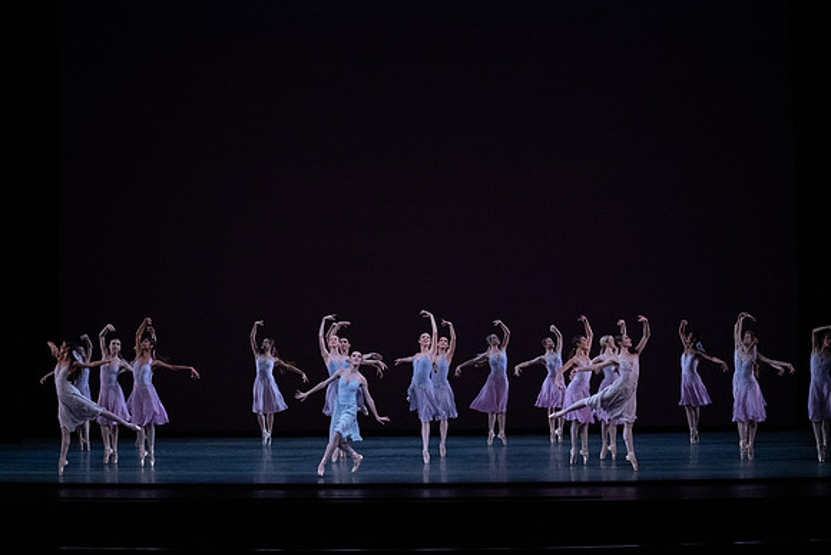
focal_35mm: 70
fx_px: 1616
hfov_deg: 28.8
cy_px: 278
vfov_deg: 19.5
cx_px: 416
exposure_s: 1/400
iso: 12800
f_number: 13
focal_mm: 70
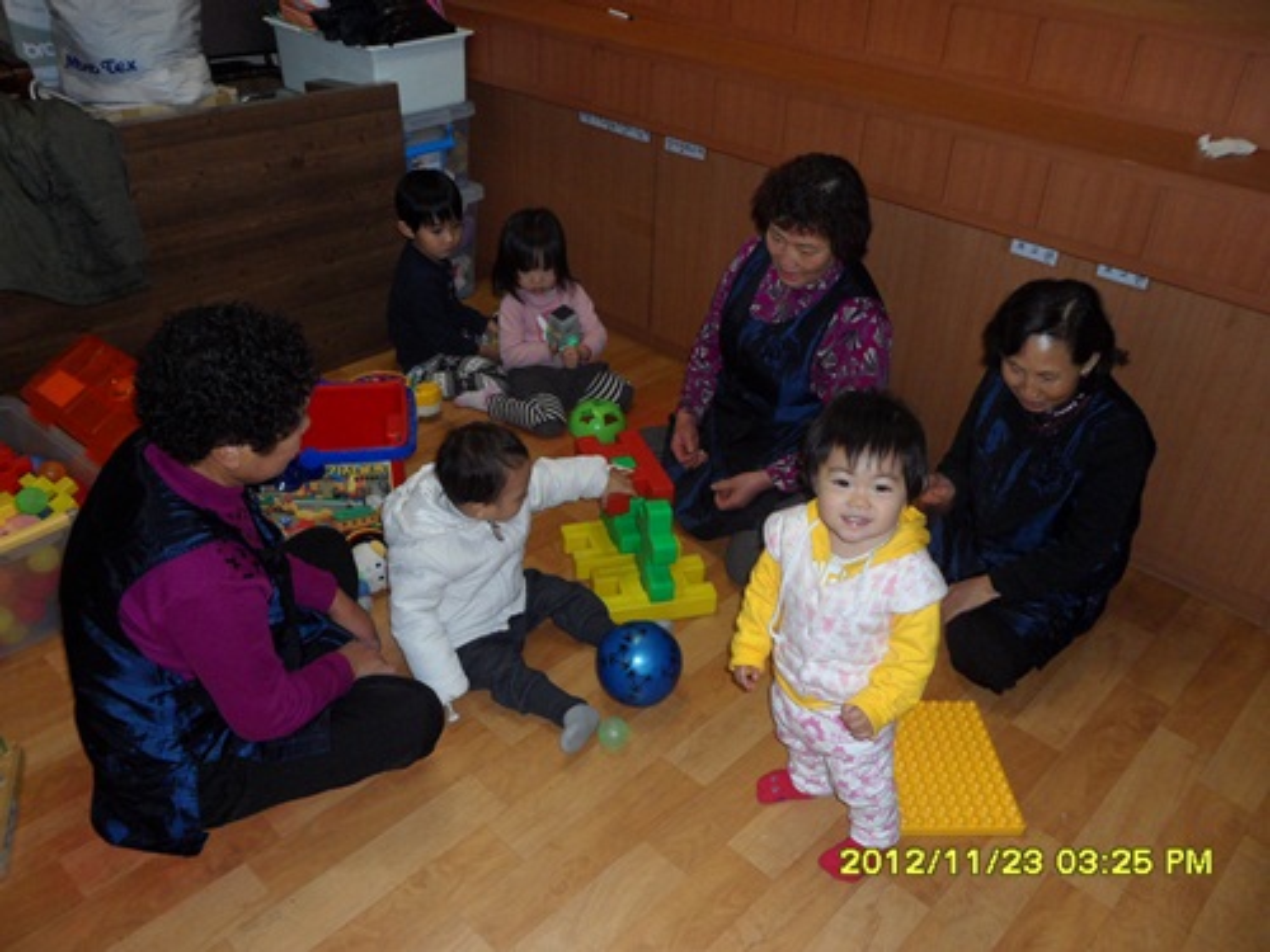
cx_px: 635
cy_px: 476
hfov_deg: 65.3
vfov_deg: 51.4
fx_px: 991
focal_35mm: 27
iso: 200
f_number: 3.5
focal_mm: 4.9
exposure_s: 1/45
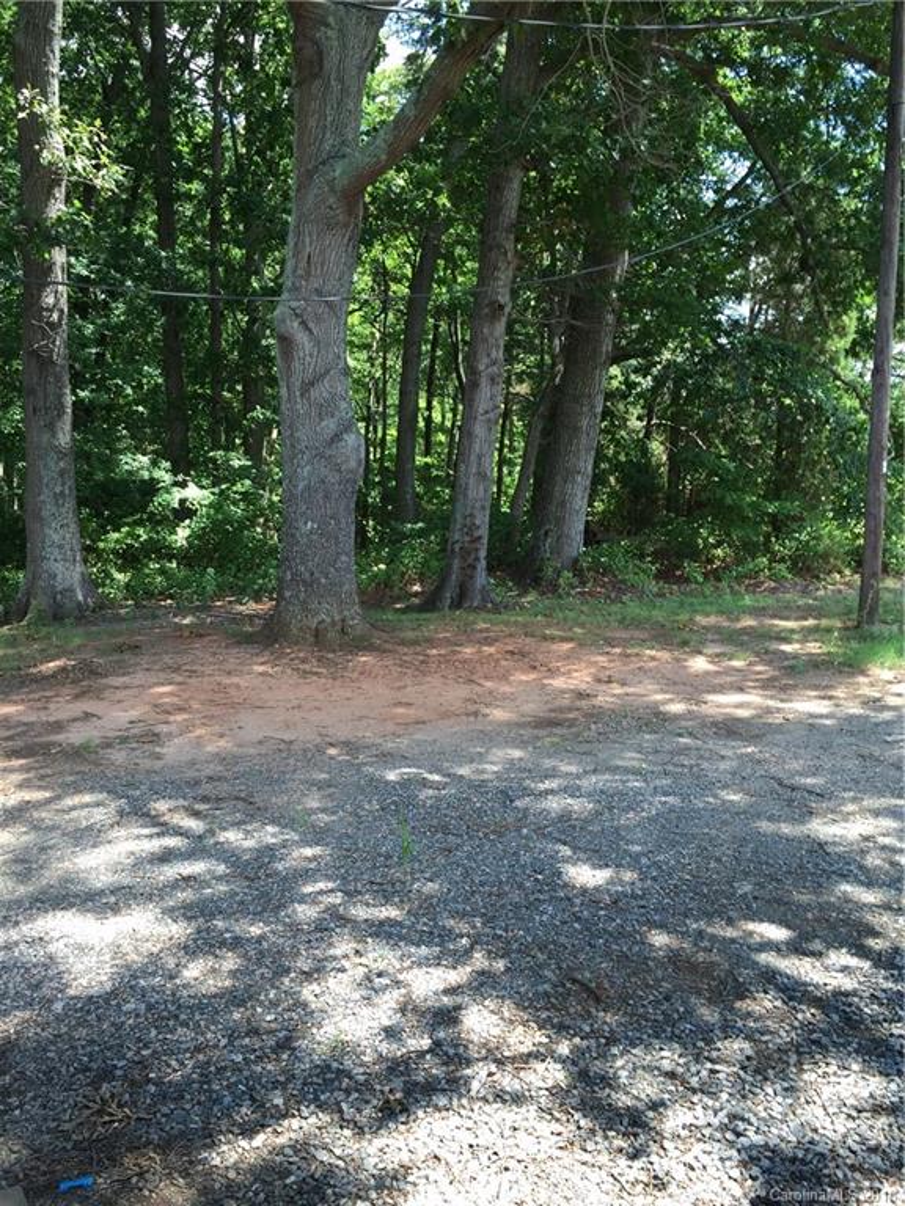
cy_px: 603
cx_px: 452
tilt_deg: -7.5
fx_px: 1011
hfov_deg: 48.2
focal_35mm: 29
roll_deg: +1.0
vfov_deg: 61.7
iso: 32
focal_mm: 4.15
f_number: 2.2
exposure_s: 1/154
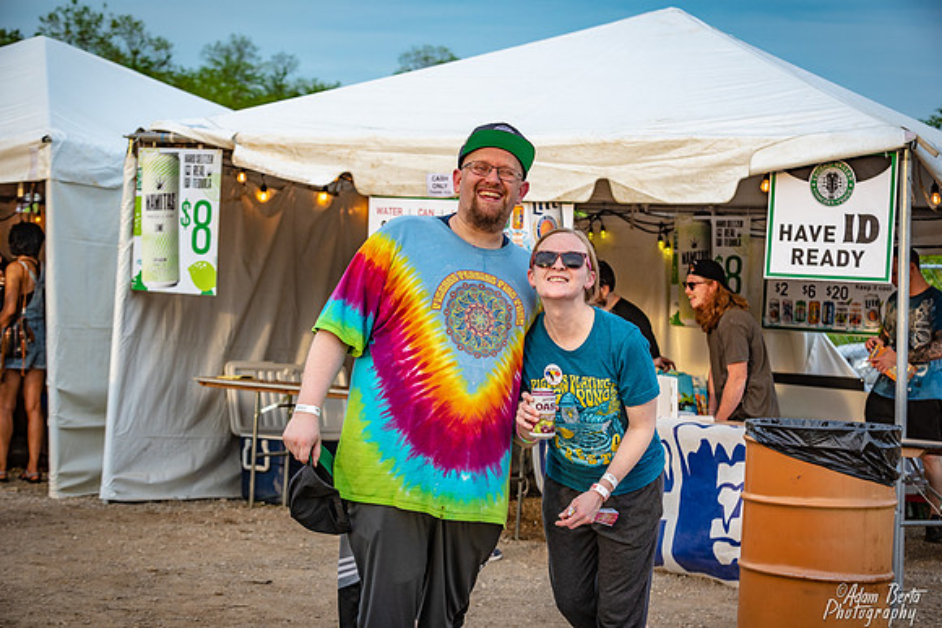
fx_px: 1832
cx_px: 471
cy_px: 314
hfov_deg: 28.8
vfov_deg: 19.5
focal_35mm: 70
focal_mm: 70
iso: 500
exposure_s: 1/250
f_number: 5.6
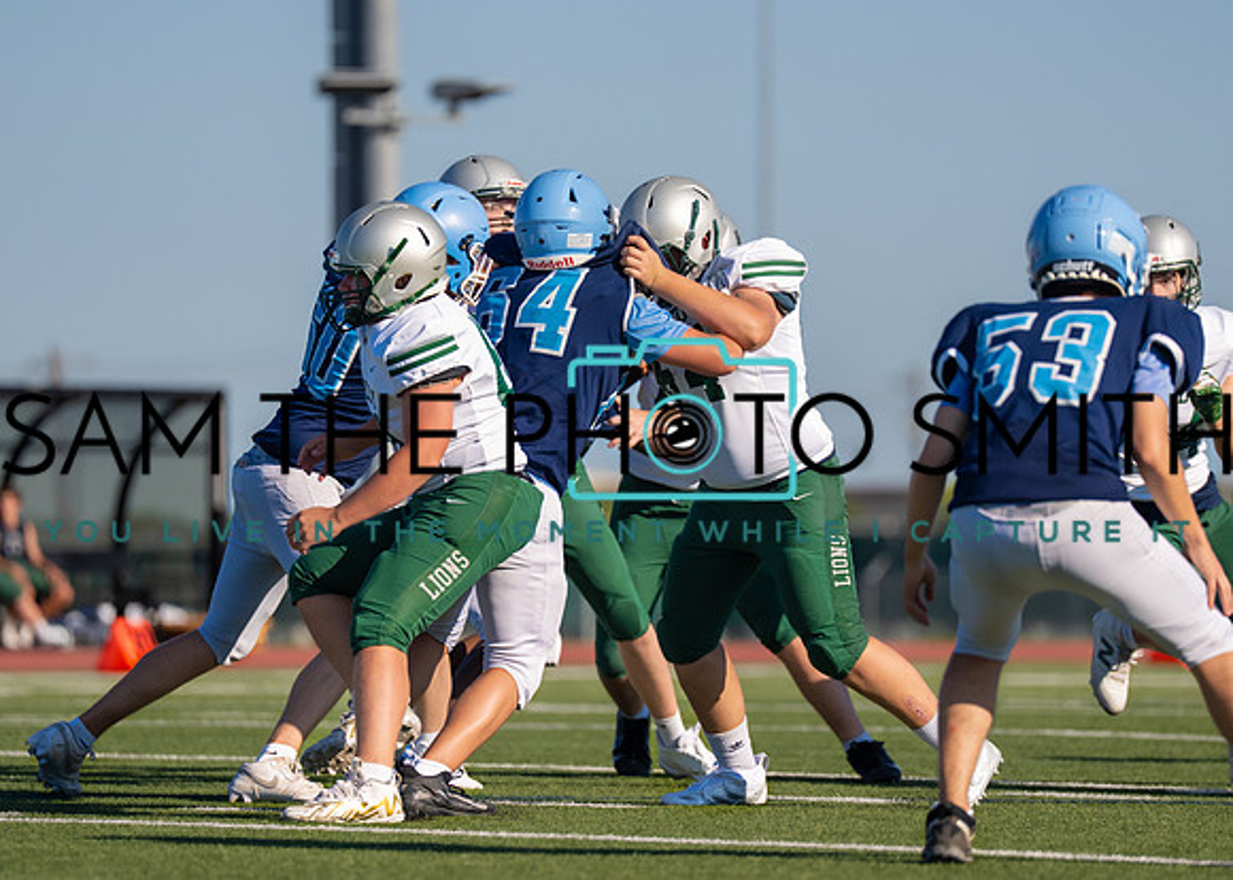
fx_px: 10458
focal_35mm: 299
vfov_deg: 4.8
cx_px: 694
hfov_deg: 6.7
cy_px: 497
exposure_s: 1/6400
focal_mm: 200
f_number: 2.8
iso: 250
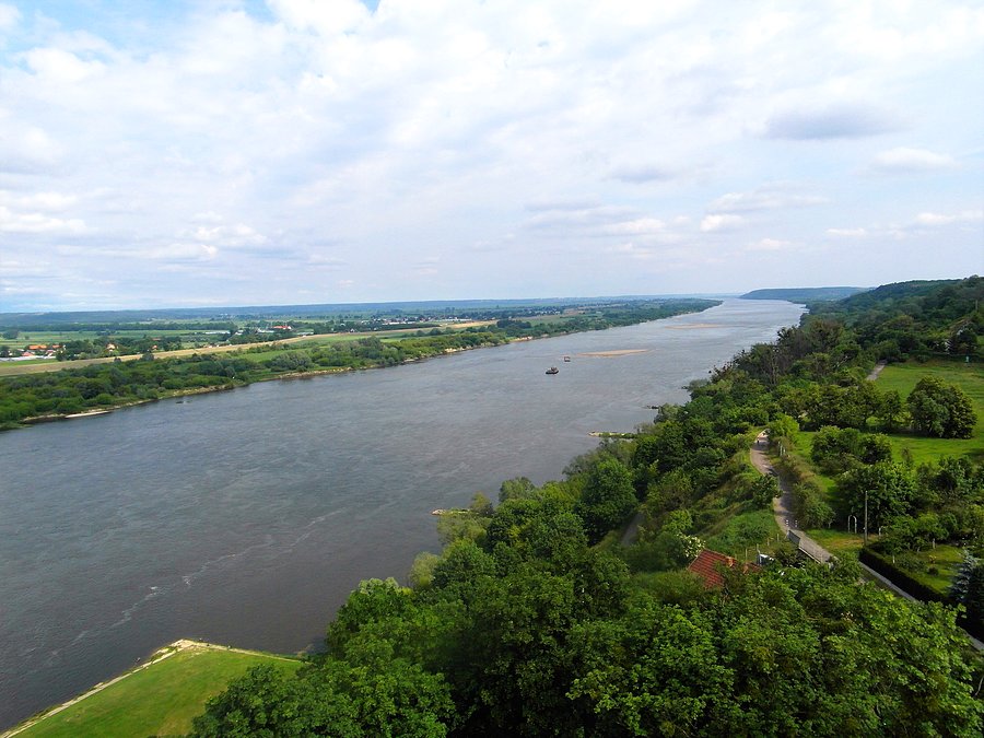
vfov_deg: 56.8
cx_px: 492
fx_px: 682
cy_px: 369
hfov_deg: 71.6
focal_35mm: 24
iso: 100
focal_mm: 4
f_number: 3.6
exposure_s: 1/1000
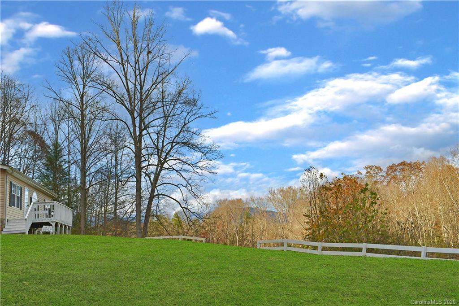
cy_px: 153
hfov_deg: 53.1
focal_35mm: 36
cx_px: 230
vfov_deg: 36.8
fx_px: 459
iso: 100
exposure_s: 1/320
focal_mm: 24
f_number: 9
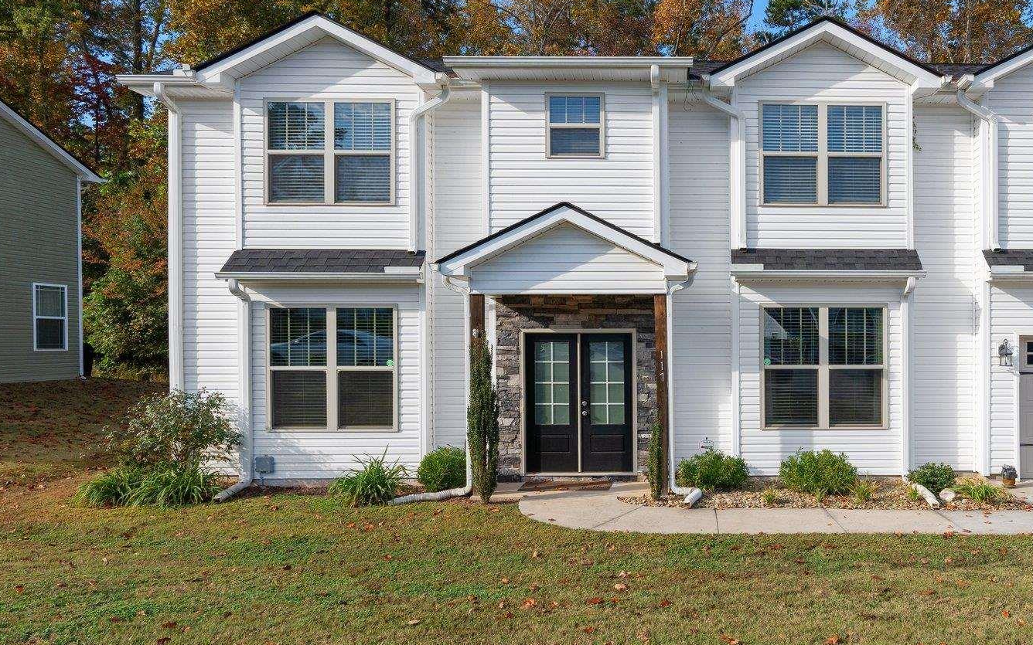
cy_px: 373
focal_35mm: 25
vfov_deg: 49.1
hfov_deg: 70.1
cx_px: 701
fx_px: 704
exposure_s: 1/320
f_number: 9
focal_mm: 16
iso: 250
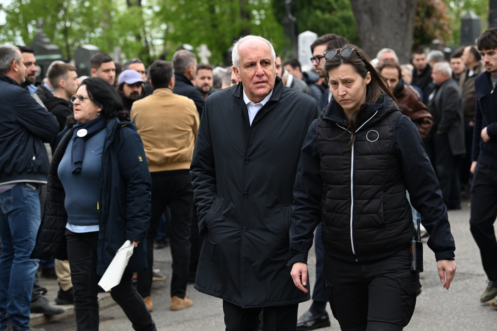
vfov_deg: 13.7
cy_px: 166
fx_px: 1381
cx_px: 248
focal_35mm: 100
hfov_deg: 20.4
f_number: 5
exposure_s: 1/500
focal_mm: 100
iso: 500
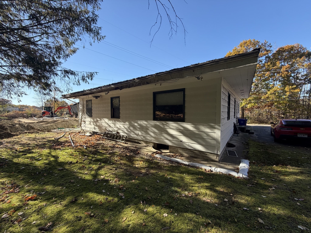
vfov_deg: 85.7
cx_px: 156
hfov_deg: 102.1
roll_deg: +0.4
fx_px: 126
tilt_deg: -2.4
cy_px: 116
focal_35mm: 14
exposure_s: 1/502
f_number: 2.2
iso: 50
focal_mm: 2.22
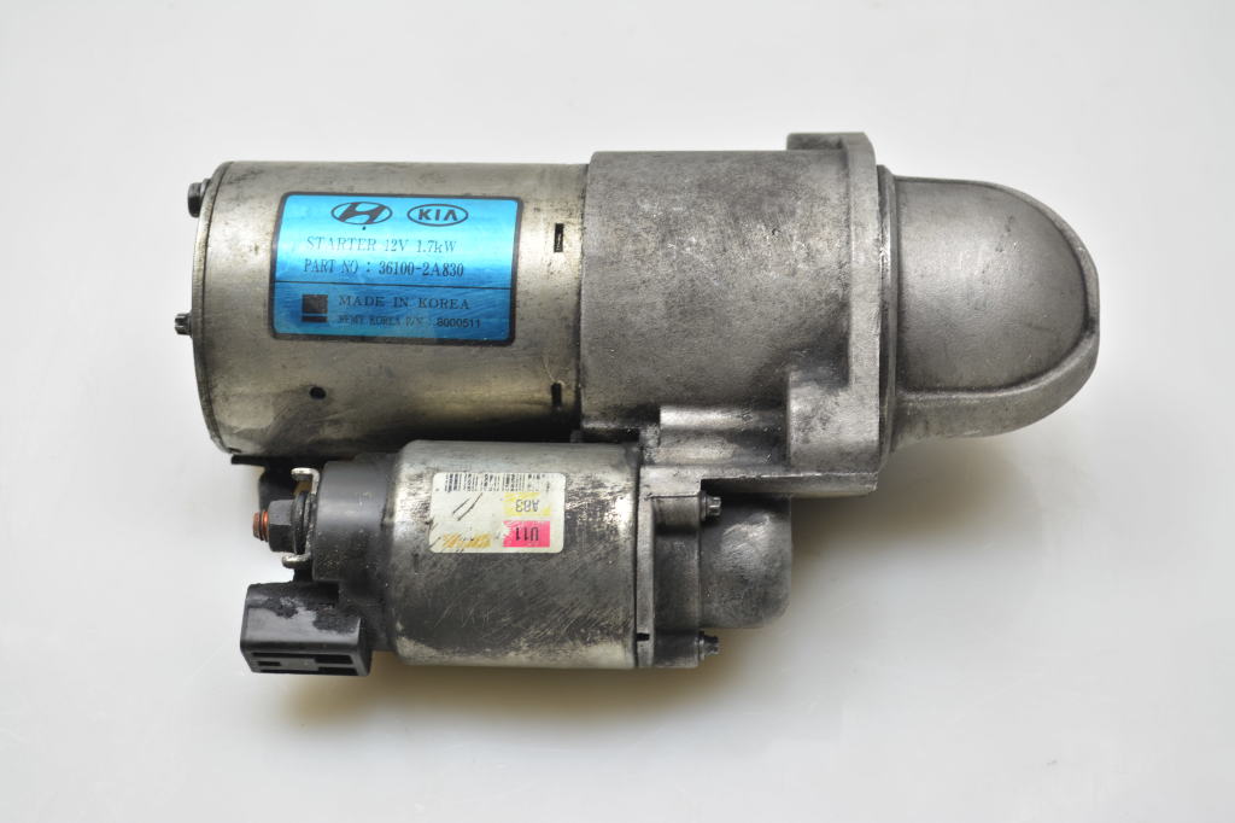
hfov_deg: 31.9
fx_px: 2160
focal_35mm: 63
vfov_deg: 21.6
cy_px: 412
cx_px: 618
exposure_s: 1/20
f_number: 7.1
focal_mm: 42
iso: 100
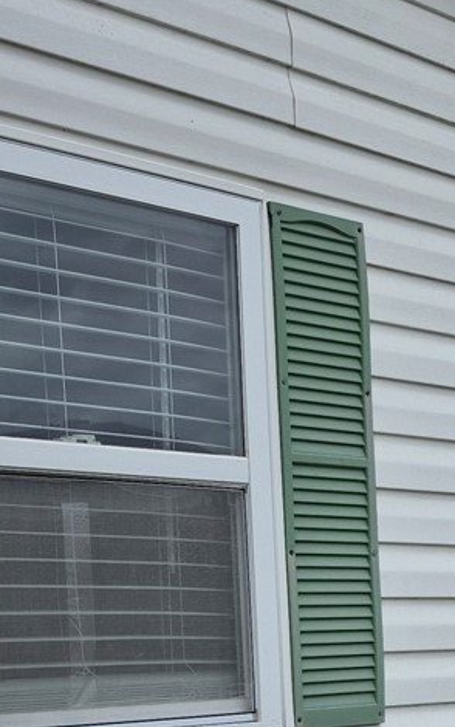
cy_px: 676
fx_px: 1646
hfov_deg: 13.2
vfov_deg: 24.1
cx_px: 953
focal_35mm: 83
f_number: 1.8
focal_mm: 5.4
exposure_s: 1/2072
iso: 25
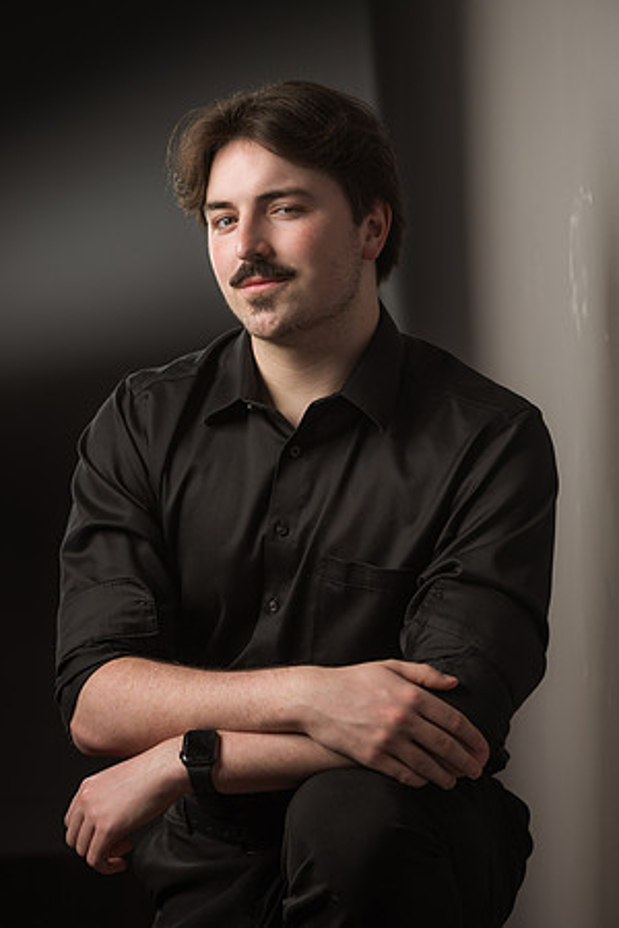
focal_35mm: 105
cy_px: 464
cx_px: 310
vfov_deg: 19.5
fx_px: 2708
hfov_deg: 13.0
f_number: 5
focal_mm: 105
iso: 100
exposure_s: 1/250
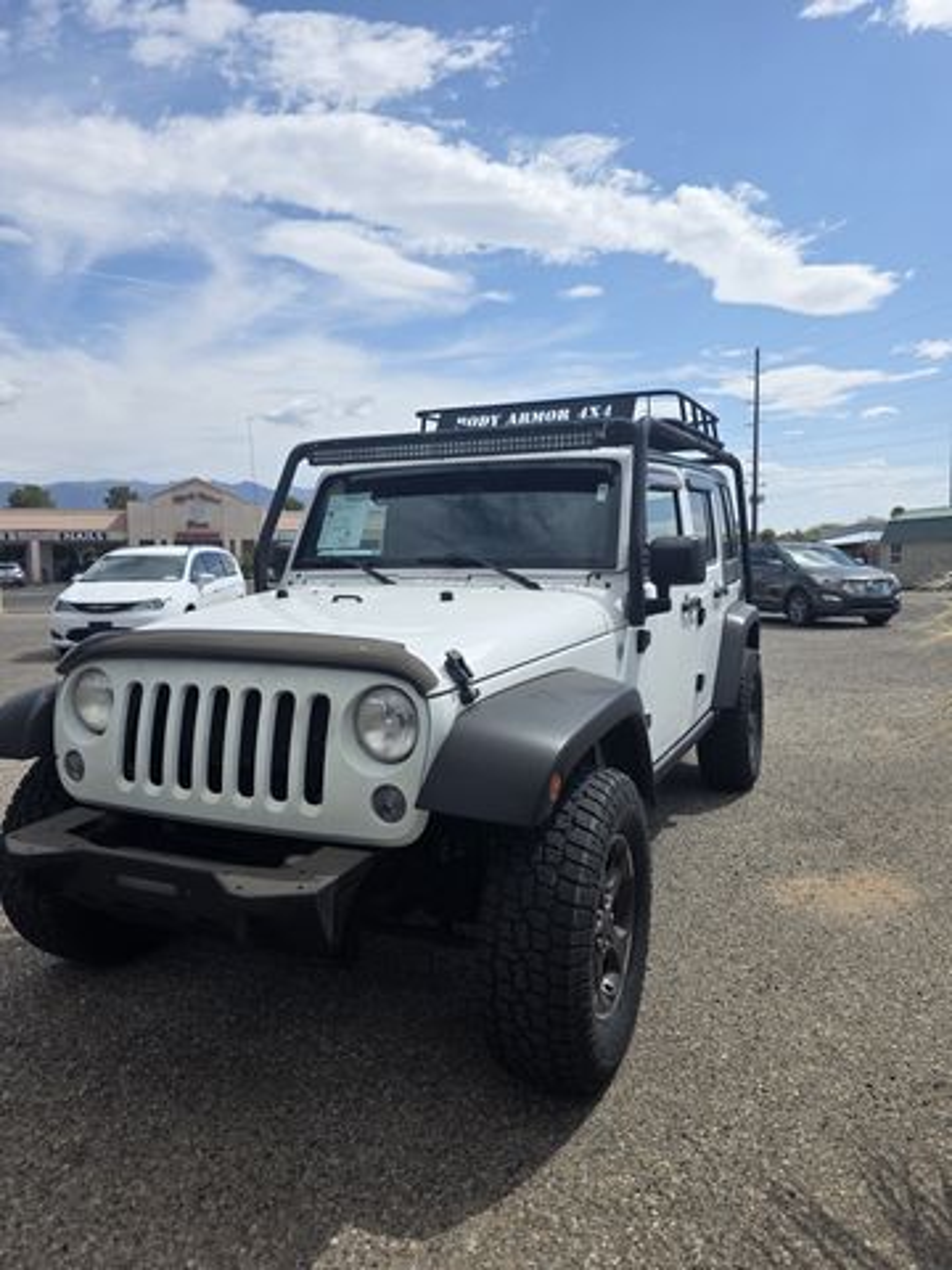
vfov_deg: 73.9
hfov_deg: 58.9
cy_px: 635
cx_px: 476
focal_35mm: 23
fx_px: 843
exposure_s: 1/6574
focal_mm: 6.3
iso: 80
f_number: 1.7
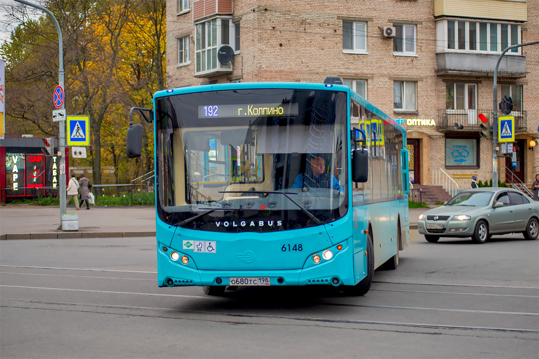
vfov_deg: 17.1
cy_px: 180
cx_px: 270
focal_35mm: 80
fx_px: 1198
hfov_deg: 25.4
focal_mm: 80
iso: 200
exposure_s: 1/250
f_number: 4
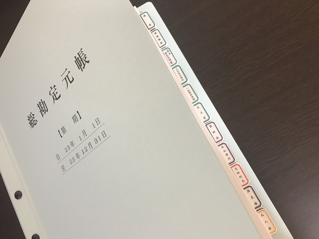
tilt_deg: -78.2
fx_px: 258
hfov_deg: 63.4
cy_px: 120
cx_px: 160
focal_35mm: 28
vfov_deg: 49.7
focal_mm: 3.99
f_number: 1.8
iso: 40
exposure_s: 1/17
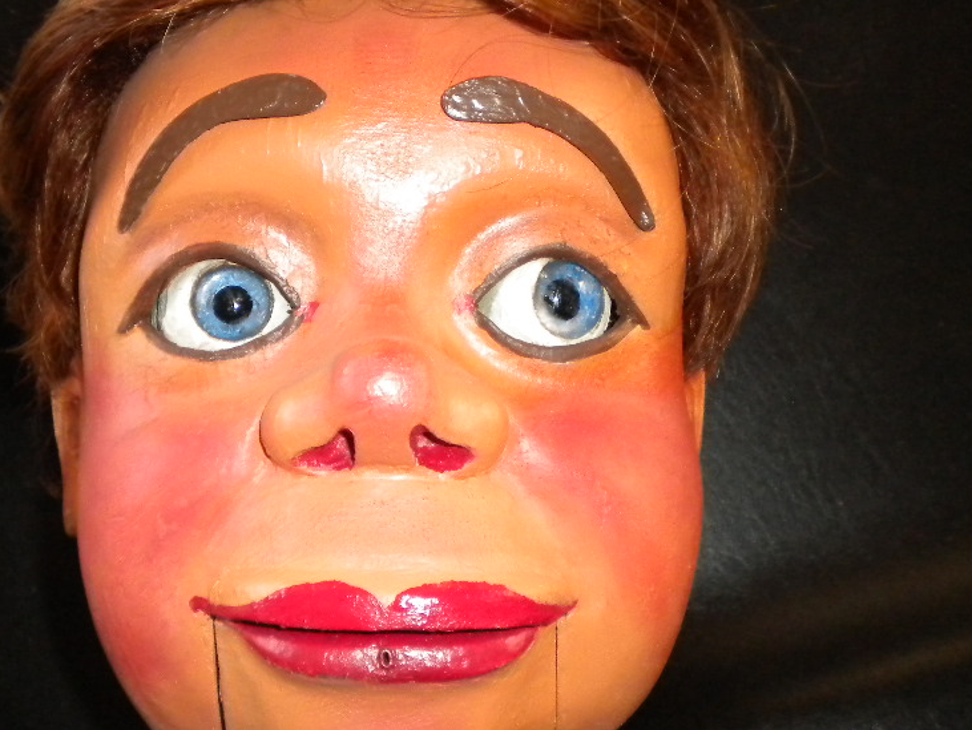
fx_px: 1377
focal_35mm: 49
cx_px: 380
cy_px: 319
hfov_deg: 38.7
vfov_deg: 29.7
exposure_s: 1/30
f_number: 3.1
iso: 400
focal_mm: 6.3
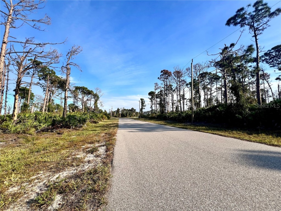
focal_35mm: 13
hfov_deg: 106.2
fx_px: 106
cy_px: 106
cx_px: 140
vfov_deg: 89.9
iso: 32
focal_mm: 1.57
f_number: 1.8
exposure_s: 1/1429
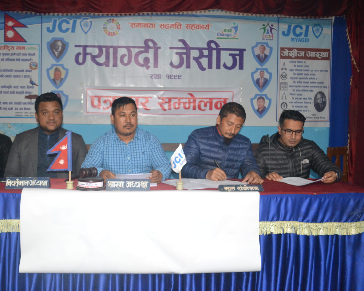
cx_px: 144
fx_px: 388
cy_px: 137
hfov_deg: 49.9
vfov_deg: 41.1
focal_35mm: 36
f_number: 3.8
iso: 1400
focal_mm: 20
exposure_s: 1/60
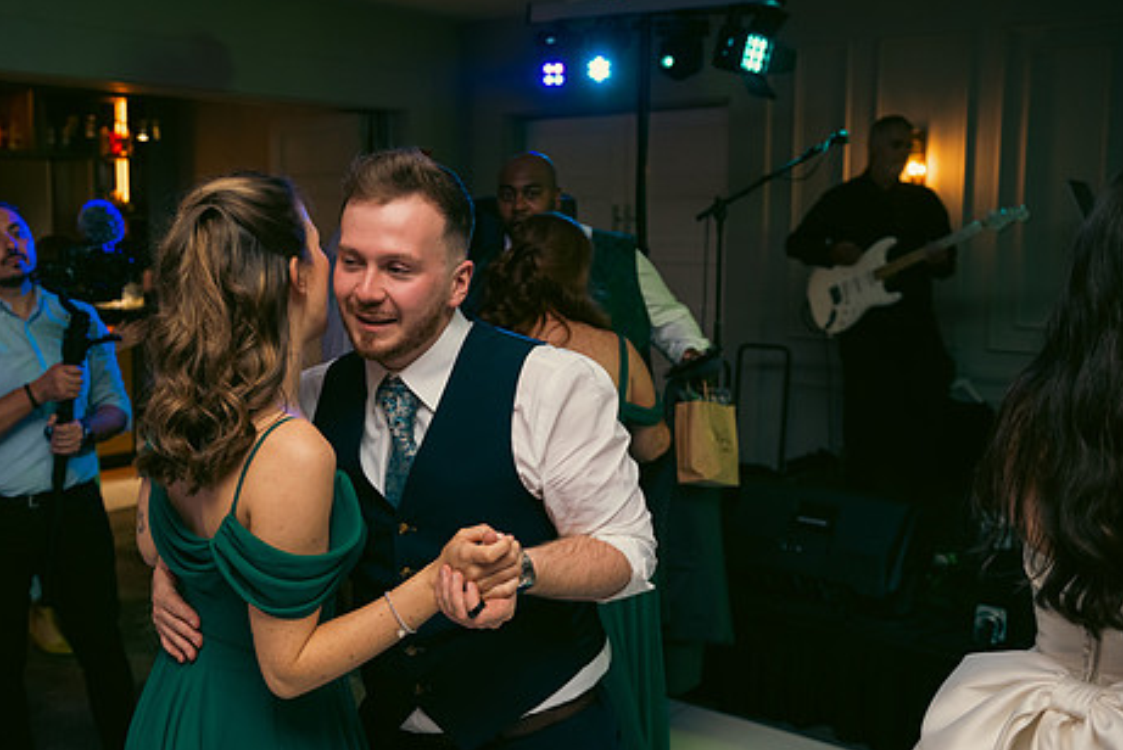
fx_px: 1217
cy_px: 364
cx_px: 441
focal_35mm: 39
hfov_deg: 49.2
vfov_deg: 34.3
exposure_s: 1/160
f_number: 3.5
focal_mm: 31
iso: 800
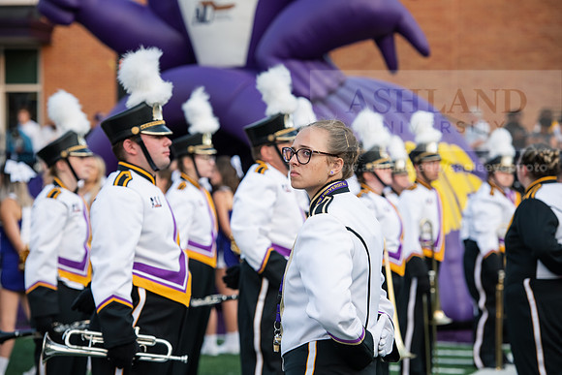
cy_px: 188
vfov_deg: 10.2
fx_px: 2108
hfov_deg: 15.2
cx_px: 281
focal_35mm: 135
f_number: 5
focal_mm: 135
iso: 640
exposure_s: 1/640
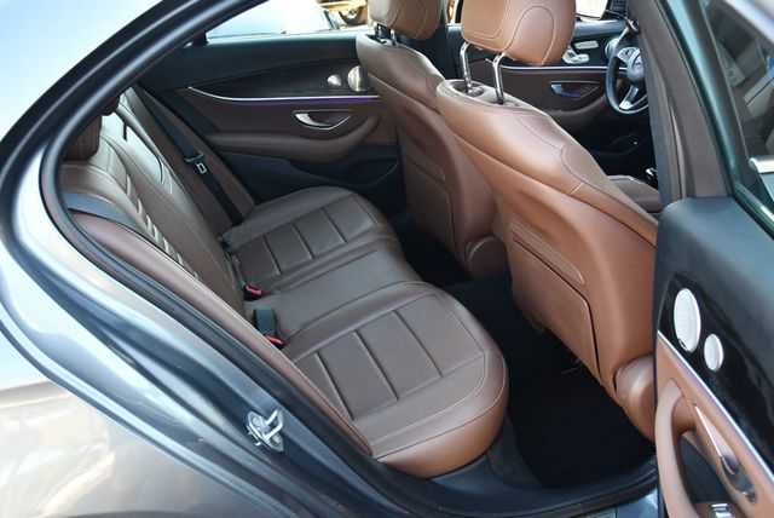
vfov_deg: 36.9
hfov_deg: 53.1
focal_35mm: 36
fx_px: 775
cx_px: 387
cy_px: 259
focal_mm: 18
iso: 800
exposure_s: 1/200
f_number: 3.5
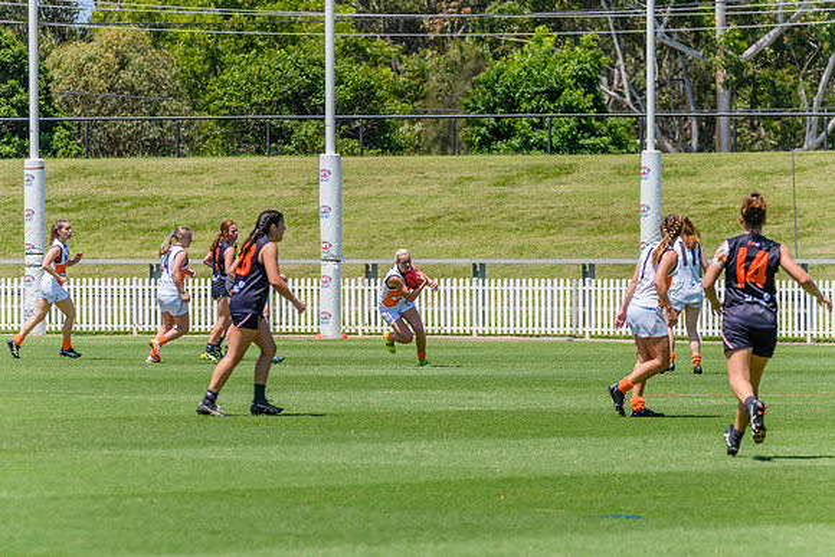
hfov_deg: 6.9
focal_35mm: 300
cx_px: 425
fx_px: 6953
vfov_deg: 4.6
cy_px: 282
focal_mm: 280
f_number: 9
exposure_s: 1/2000
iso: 800
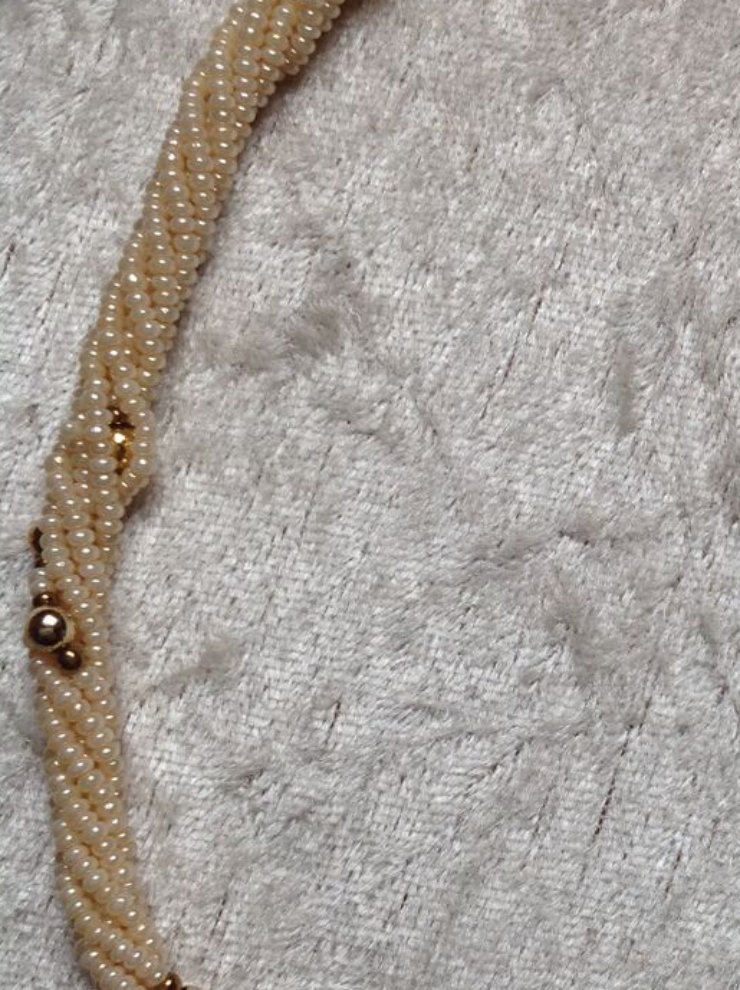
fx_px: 1942
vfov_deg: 28.5
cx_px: 714
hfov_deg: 20.9
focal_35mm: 68
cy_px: 601
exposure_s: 1/120
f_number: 2.4
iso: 64
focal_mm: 4.28
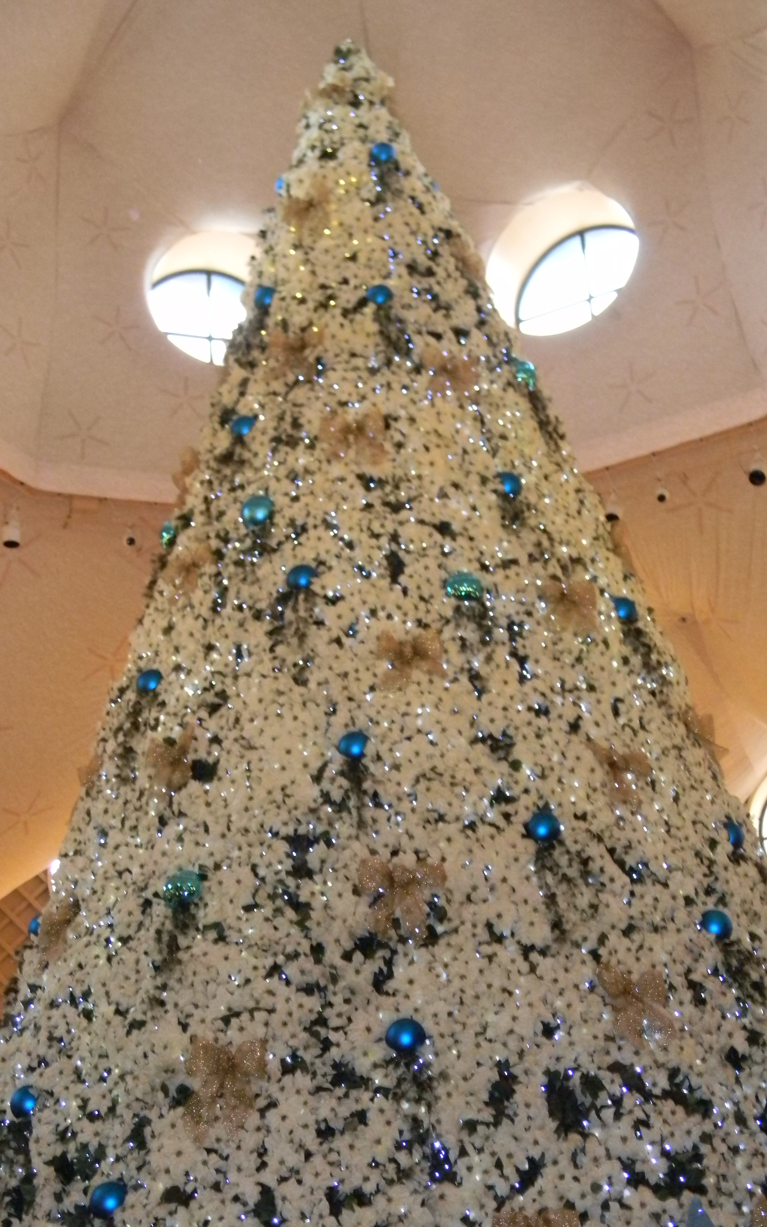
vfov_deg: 40.3
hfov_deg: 25.8
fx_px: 1672
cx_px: 373
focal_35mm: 50
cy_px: 615
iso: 686
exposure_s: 1/30
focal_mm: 8.6
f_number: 3.9
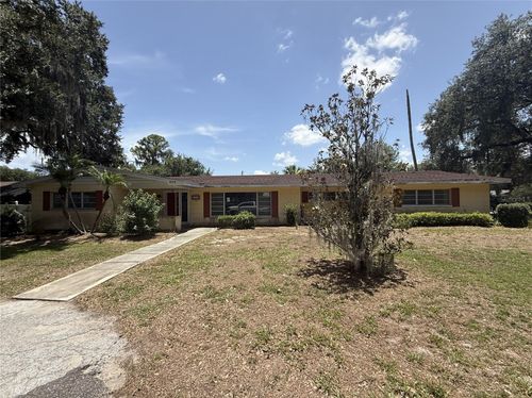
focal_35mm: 14
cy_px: 199
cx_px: 266
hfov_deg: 102.1
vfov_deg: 85.6
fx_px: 215
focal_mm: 2.22
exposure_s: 1/1795
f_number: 2.2
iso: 50
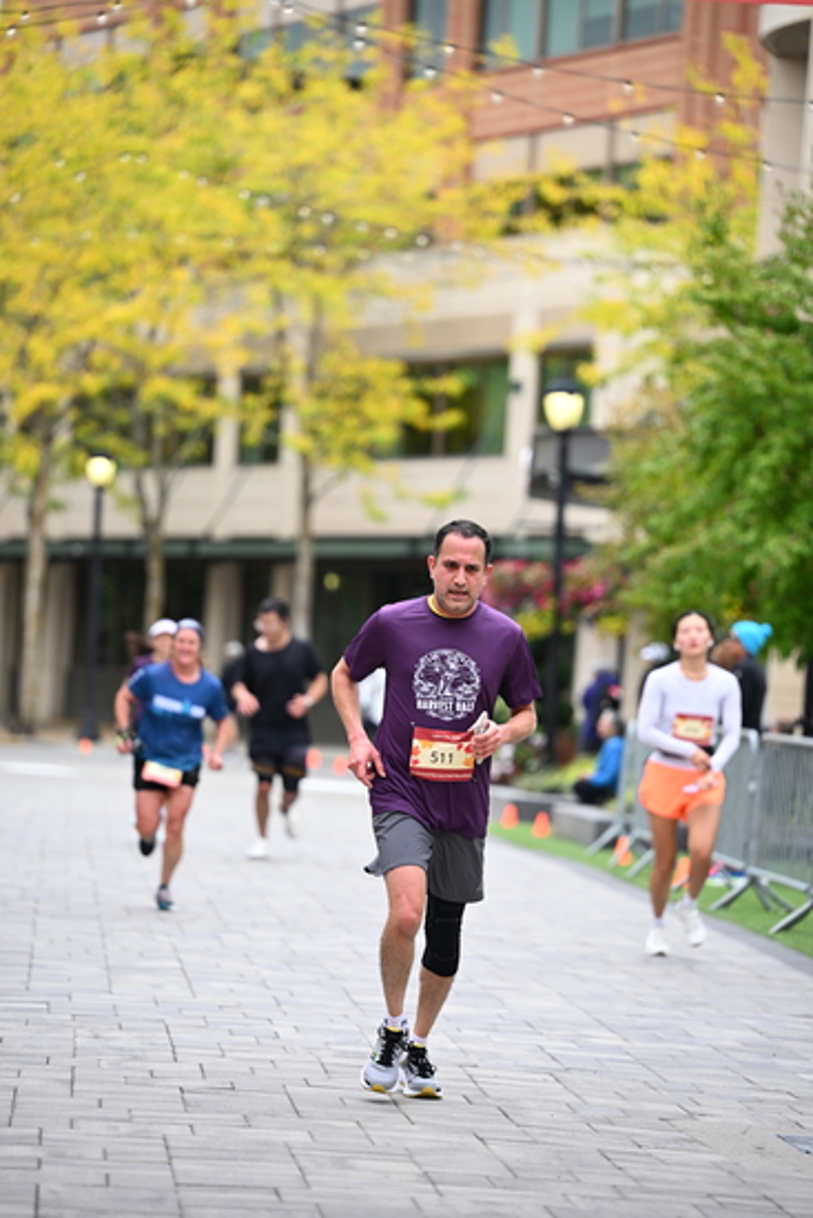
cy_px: 609
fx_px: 4908
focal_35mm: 145
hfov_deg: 9.5
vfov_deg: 14.1
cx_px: 406
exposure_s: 1/2000
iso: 640
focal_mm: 145
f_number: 2.8
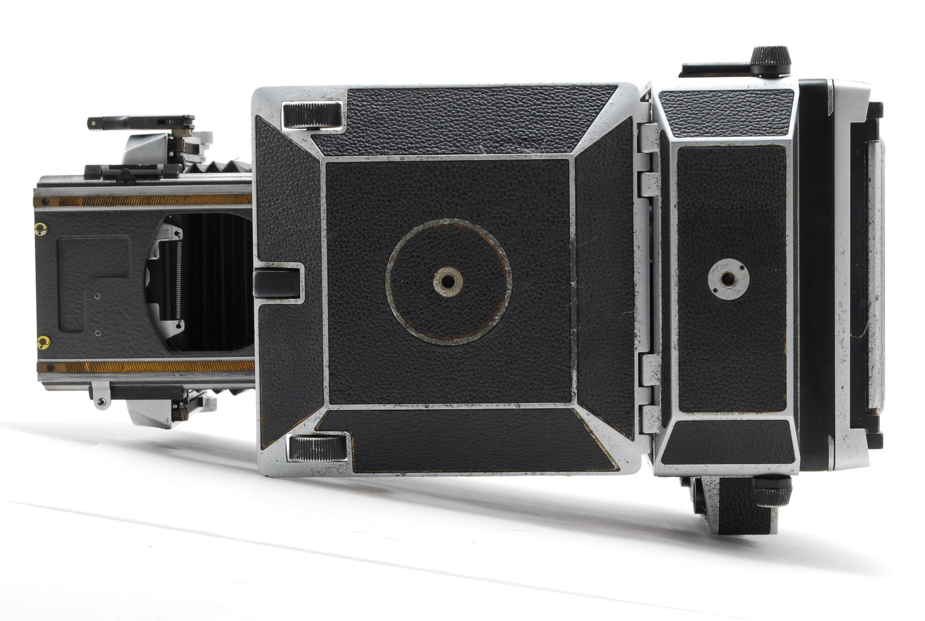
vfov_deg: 16.6
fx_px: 2124
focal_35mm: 82
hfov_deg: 24.6
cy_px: 310
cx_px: 462
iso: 400
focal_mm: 55
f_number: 16
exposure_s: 1/160
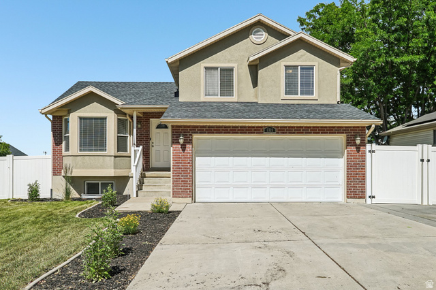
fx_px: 375
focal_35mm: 31
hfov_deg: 60.3
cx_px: 218
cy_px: 145
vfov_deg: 42.3
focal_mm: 31
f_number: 8
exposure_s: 1/500
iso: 100
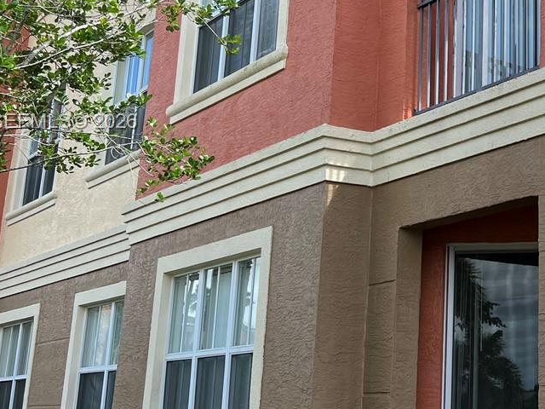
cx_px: 554
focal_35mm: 65
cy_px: 123
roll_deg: +0.5
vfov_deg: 22.5
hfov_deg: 27.9
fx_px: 1023
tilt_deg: +16.0
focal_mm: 5.7
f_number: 1.5
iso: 50
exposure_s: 1/1934
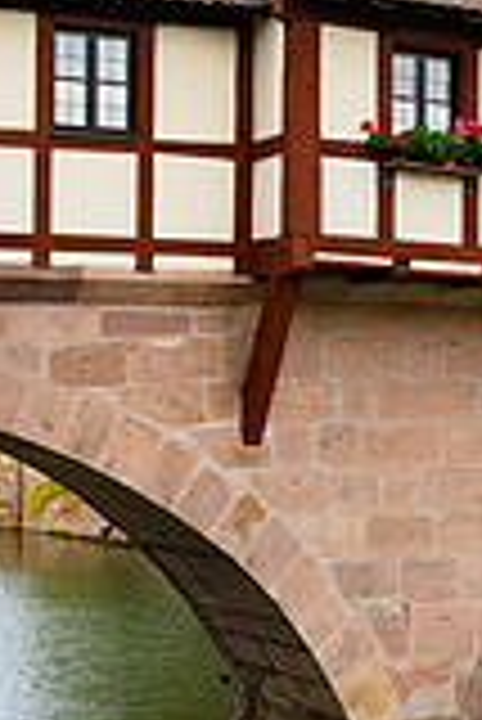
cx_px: 351
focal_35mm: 76
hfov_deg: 17.9
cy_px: 346
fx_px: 1523
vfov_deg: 26.6
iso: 900
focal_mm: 14
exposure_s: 1/250
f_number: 8
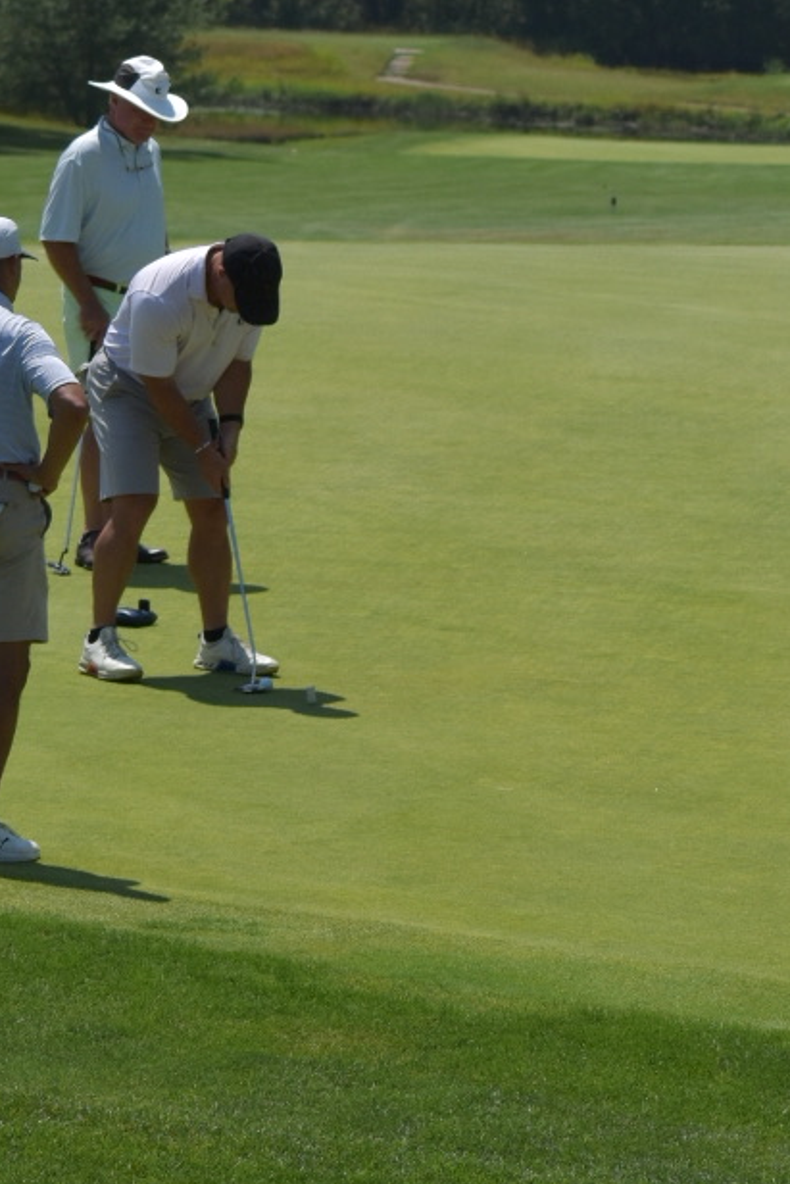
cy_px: -167
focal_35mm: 276
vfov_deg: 7.4
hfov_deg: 5.0
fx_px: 9079
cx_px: 371
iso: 200
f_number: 5.6
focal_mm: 70
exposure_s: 1/2500
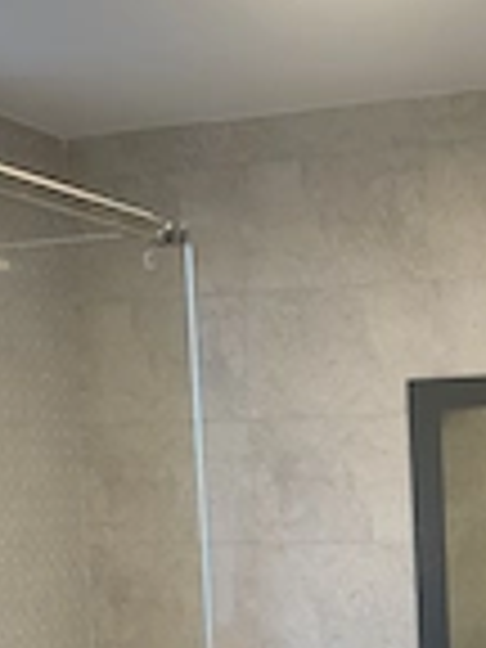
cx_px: 562
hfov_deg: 19.4
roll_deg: +0.8
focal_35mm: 72
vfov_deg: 25.7
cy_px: 639
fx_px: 1348
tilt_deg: -4.4
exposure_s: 1/50
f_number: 1.8
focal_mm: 4.25
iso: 80
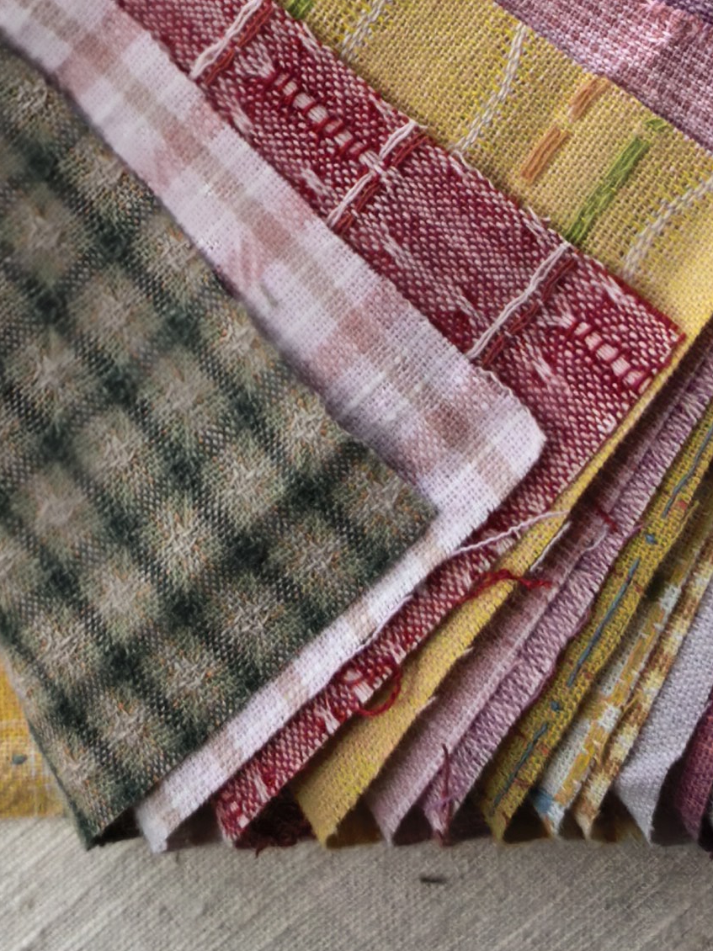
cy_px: -378
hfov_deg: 16.9
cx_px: 224
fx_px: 2390
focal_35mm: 87
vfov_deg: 20.1
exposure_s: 1/2110
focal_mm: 8.5
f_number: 2
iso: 50
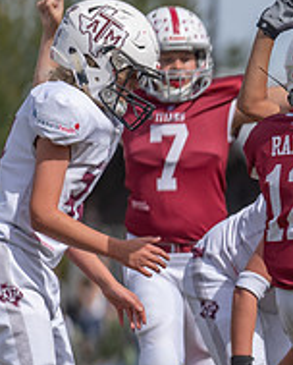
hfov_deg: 2.7
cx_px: 484
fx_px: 6213
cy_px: 300
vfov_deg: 3.4
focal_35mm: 575
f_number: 3.2
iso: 100
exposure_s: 1/2000
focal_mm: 200
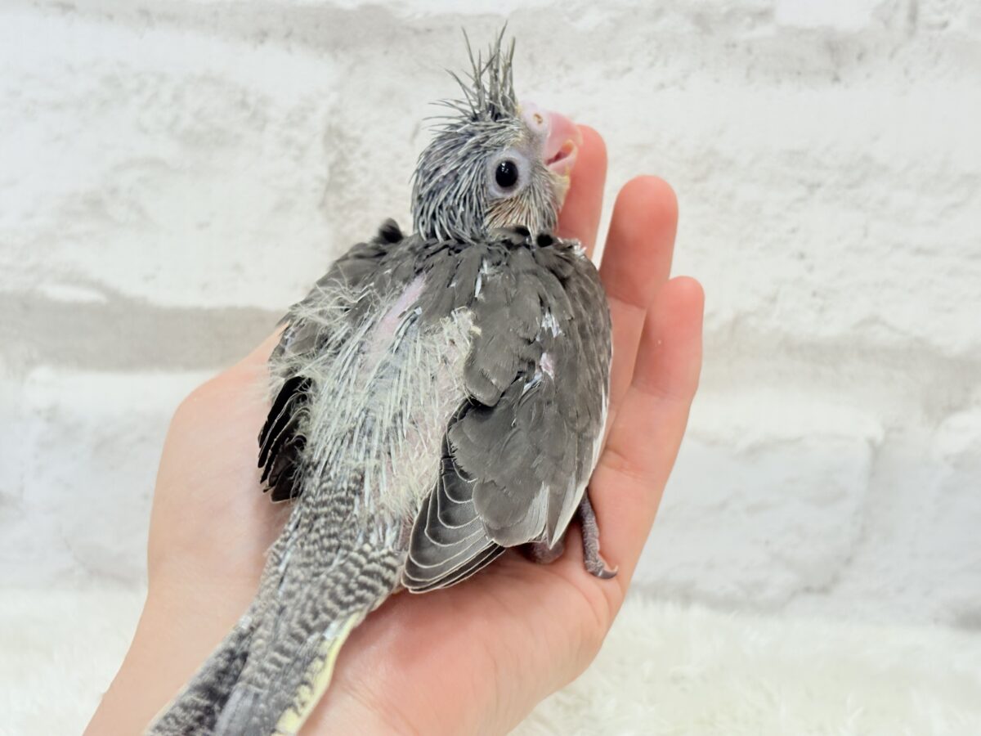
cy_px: 368
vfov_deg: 28.0
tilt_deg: -17.1
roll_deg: -2.4
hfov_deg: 36.8
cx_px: 490
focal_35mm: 52
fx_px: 1474
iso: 100
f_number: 1.6
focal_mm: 5.96
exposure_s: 1/100
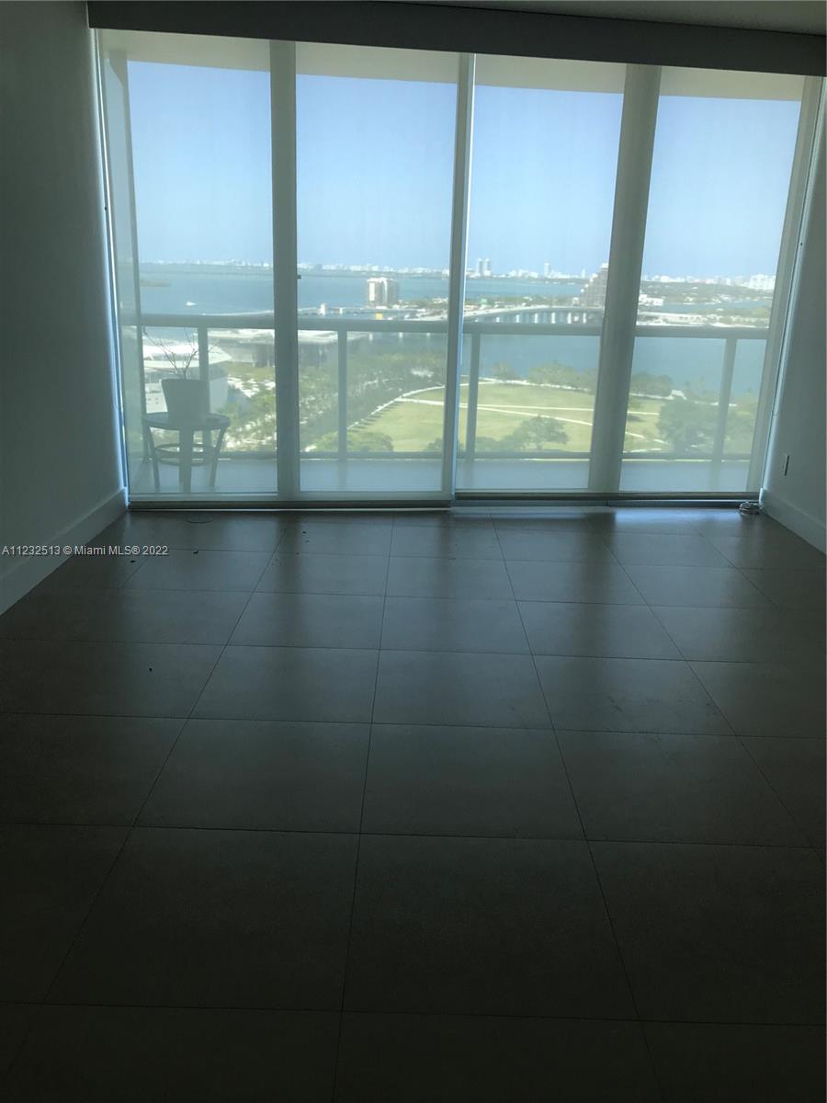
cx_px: 414
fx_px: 892
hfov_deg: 49.7
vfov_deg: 63.4
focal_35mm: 28
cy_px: 552
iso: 25
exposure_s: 1/120
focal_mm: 3.99
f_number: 1.8
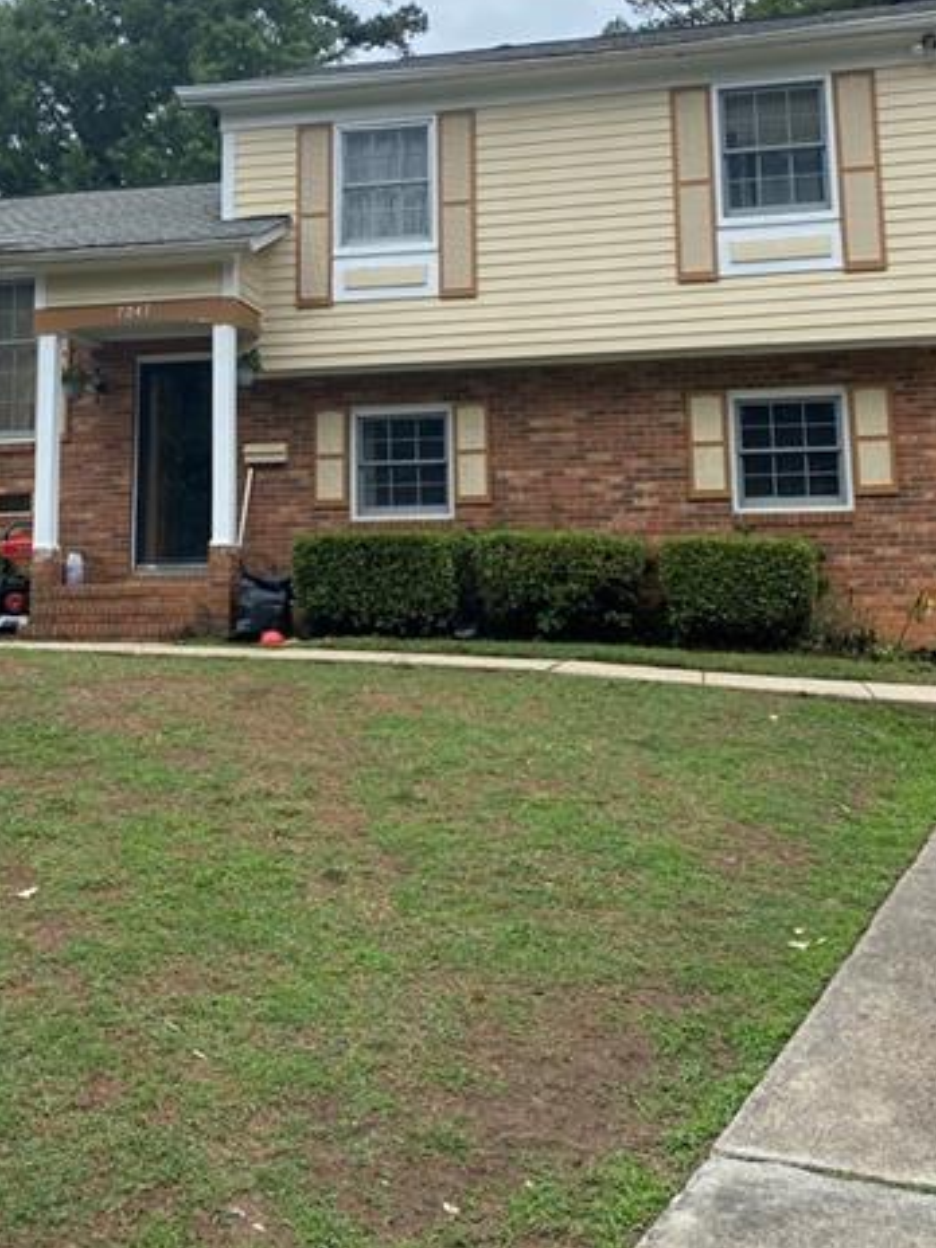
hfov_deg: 33.4
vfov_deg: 43.1
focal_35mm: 43
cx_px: 336
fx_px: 1550
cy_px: 393
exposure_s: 1/1232
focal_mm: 4.25
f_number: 1.8
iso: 32
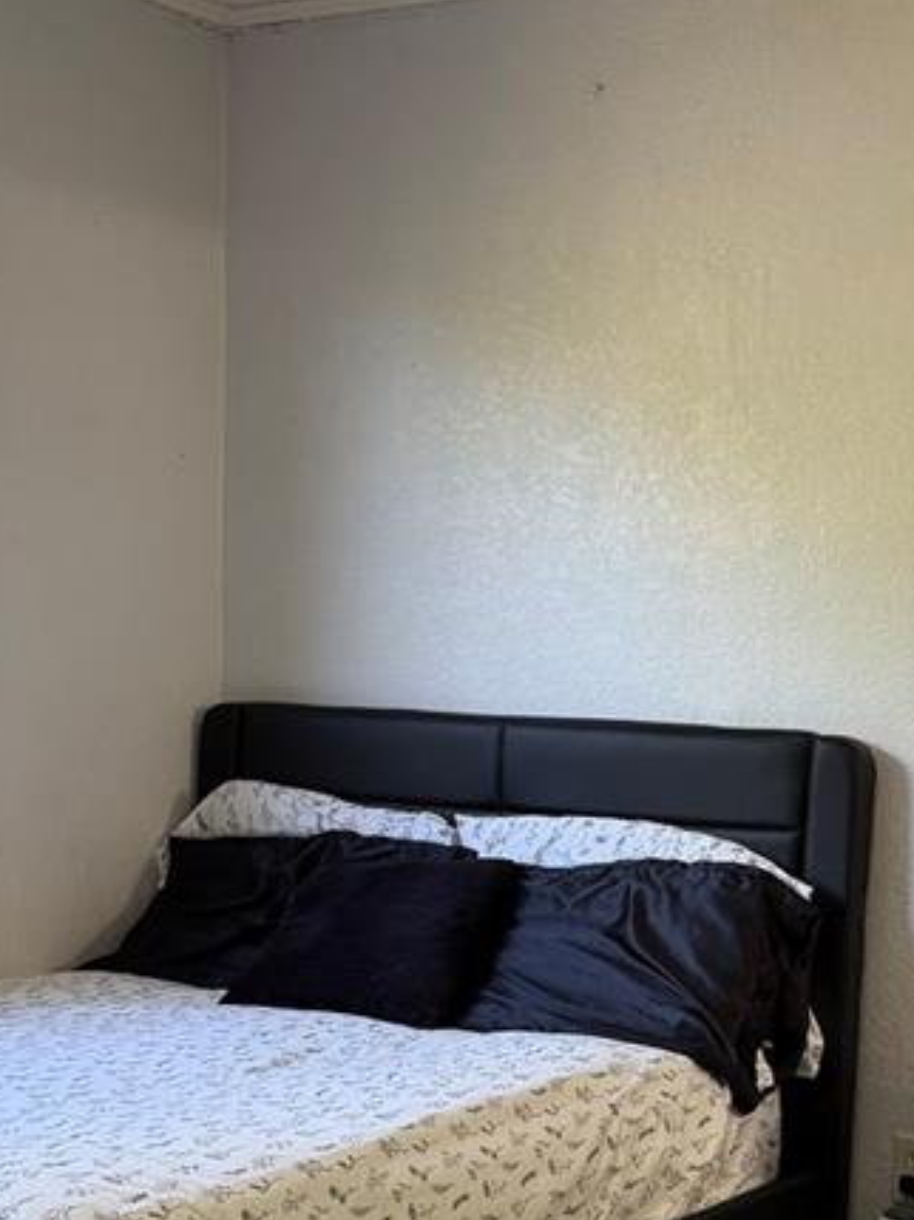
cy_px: 953
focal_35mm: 67
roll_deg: -1.3
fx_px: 2361
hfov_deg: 21.9
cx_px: 485
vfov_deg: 28.4
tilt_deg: -7.9
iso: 160
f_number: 1.78
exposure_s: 1/60
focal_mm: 6.76
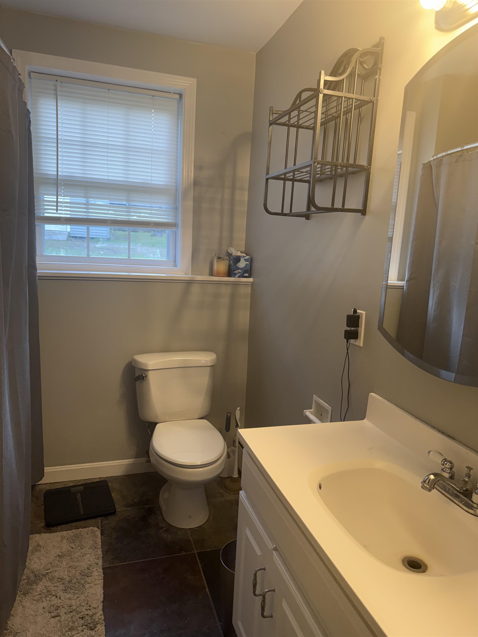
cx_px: 239
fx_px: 442
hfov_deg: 56.8
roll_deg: -3.3
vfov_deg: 71.6
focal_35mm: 24
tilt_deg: -8.9
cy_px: 318
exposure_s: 1/120
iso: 160
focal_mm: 6.76
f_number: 1.78
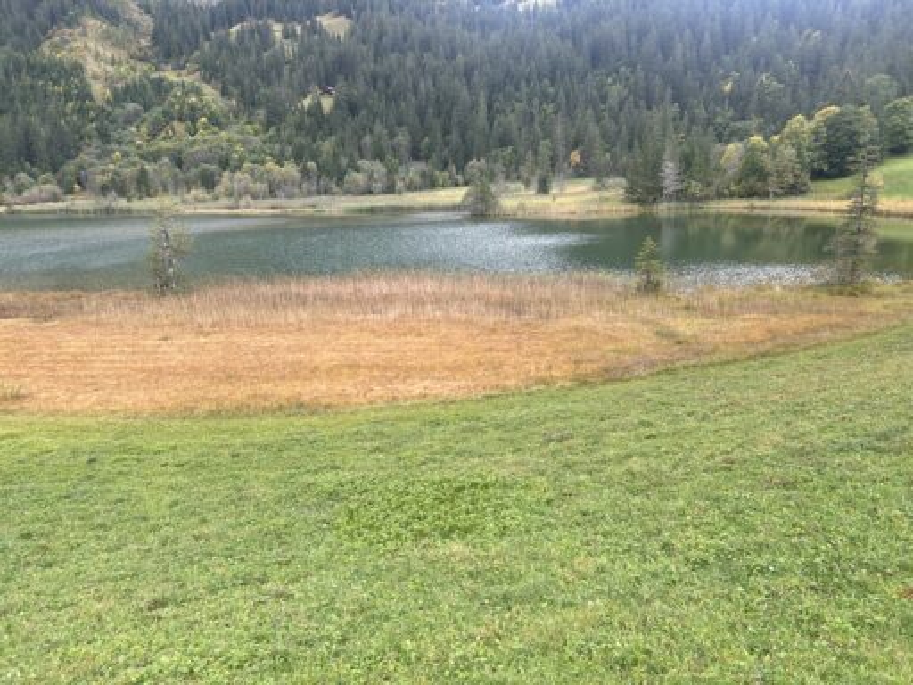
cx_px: 456
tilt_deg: -14.1
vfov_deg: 53.1
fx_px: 686
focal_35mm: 26
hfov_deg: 67.3
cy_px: 342
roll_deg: +1.7
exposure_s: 1/346
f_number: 1.5
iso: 50
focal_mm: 5.7
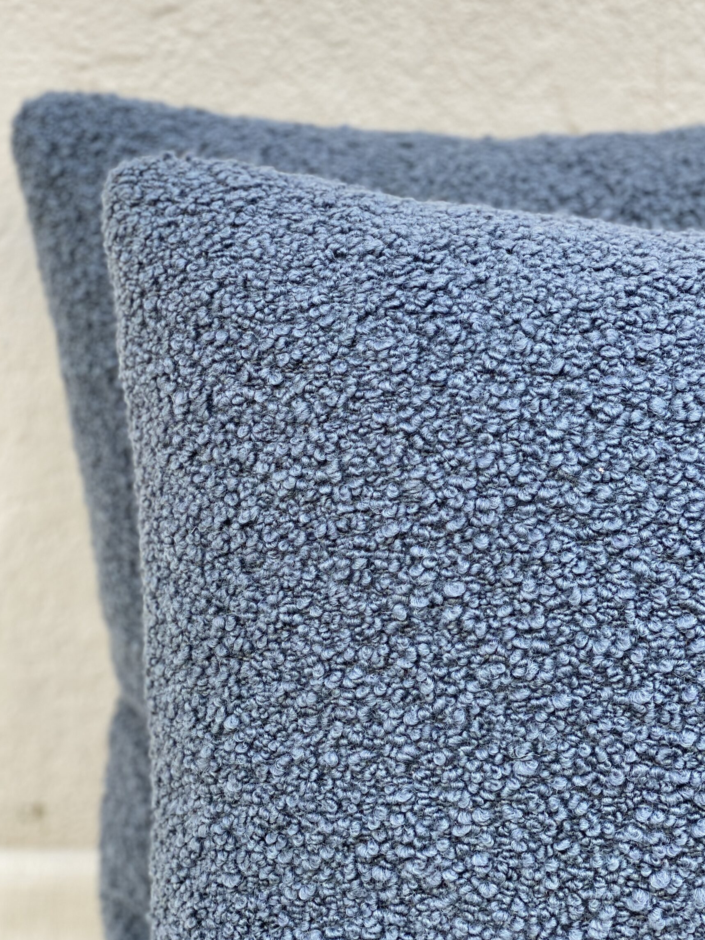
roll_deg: -0.2
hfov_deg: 25.2
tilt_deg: -18.0
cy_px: 437
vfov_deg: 33.2
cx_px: 341
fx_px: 1575
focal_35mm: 58
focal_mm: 6
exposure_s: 1/122
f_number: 2
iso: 40
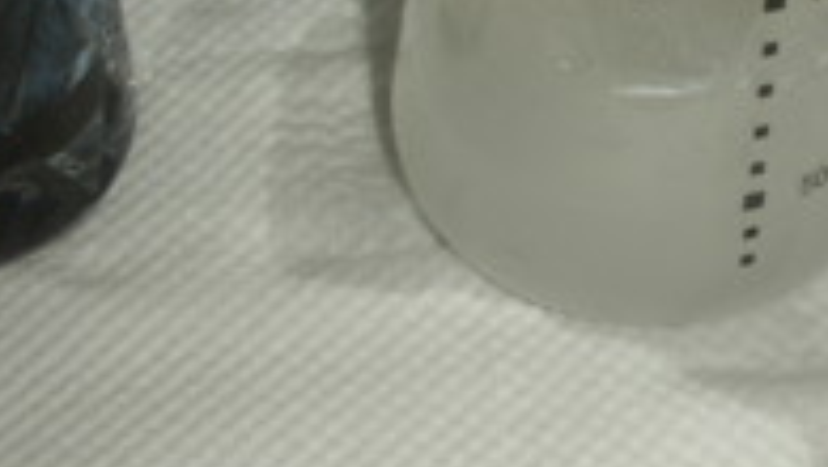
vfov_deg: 12.9
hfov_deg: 22.5
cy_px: 55
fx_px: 2043
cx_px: 705
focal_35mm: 93
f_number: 7.1
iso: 50
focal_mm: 7.7
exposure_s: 1/40
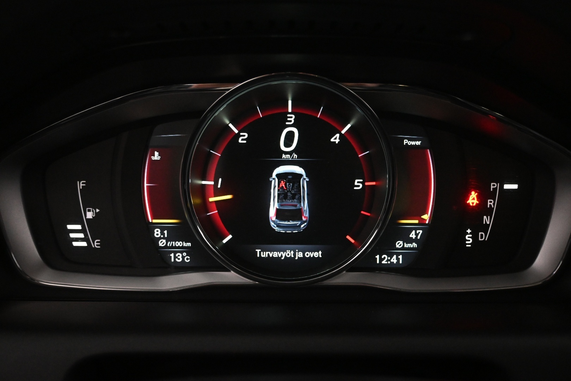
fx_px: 583
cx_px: 286
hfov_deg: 52.2
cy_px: 190
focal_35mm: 37
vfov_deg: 36.2
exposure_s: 1/40
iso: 4000
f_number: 4.2
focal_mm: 24.5
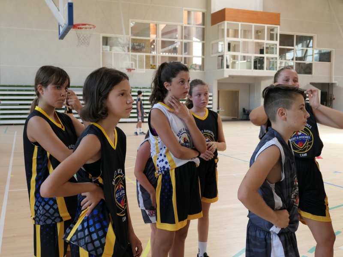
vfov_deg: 36.0
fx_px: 396
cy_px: 128
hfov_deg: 46.8
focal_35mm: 40
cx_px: 172
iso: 200
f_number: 2.8
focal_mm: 13.5
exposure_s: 1/80
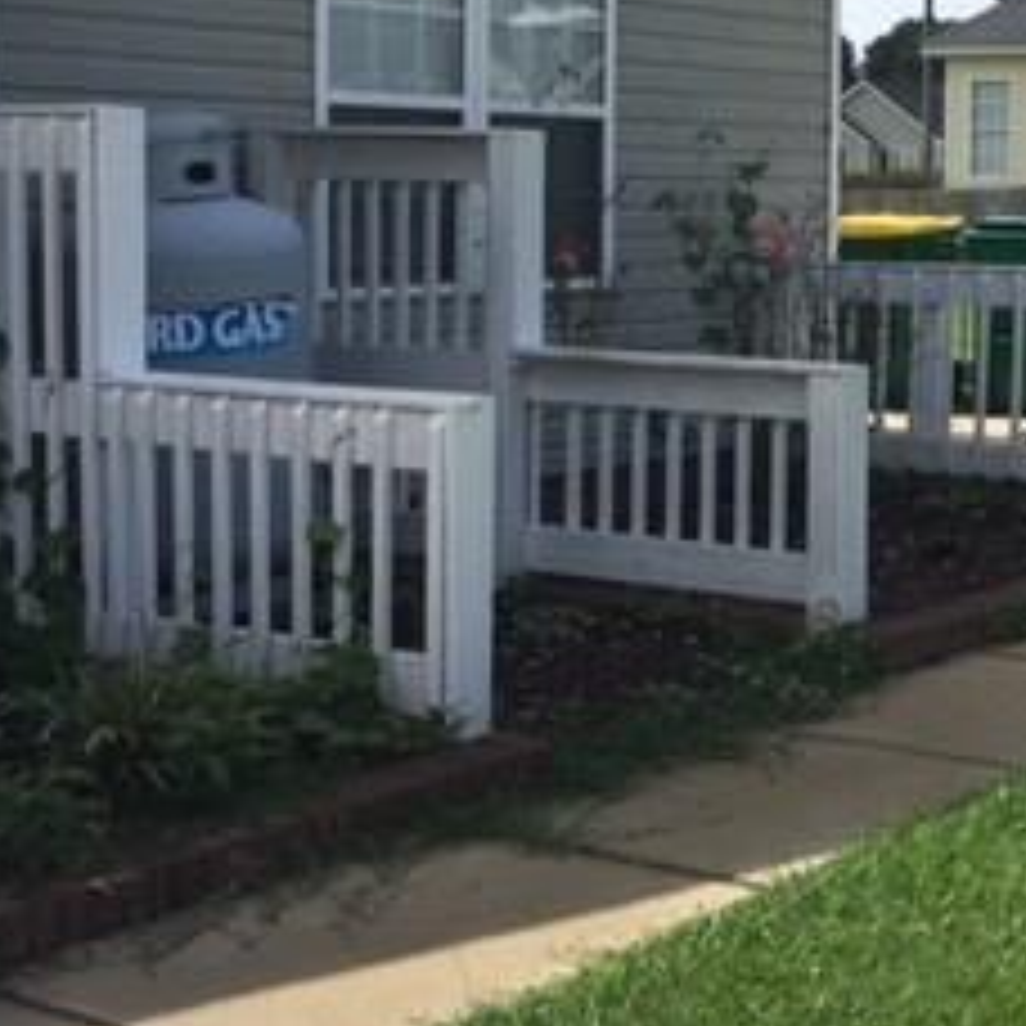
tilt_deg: -4.0
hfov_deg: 23.4
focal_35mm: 72
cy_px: 360
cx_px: 914
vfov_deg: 23.9
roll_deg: -0.9
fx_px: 2414
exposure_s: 1/1789
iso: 25
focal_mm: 4.15
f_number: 2.2
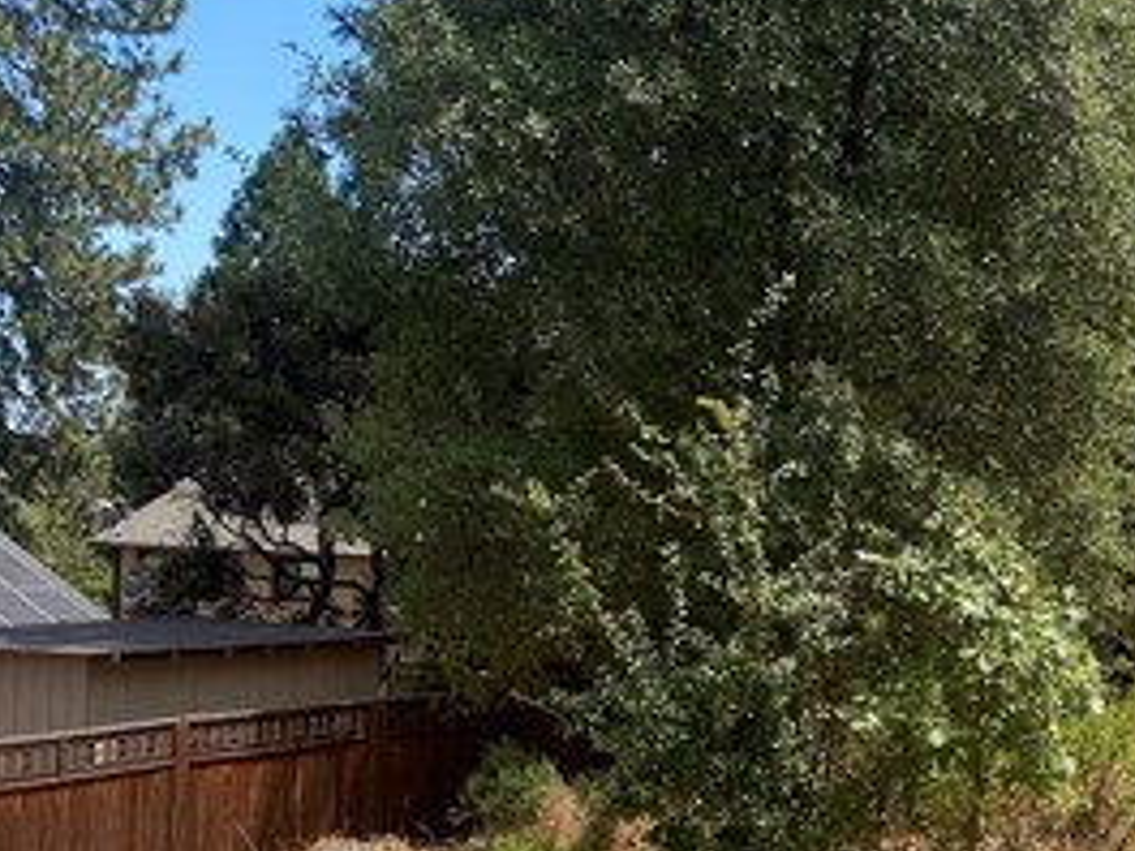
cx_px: 1062
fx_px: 2066
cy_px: 554
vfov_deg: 23.2
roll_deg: -1.2
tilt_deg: -0.5
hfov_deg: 29.2
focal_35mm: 63
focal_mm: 4.25
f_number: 1.8
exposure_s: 1/2268
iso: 32
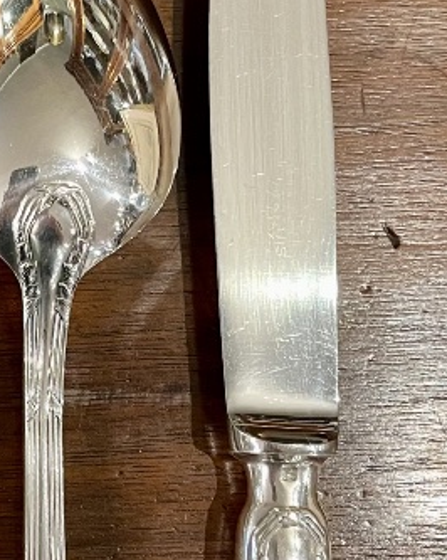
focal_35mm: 88
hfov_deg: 16.2
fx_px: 1457
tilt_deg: -83.2
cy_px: 224
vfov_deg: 21.7
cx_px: -190
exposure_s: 1/50
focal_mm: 5.1
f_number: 1.6
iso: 250
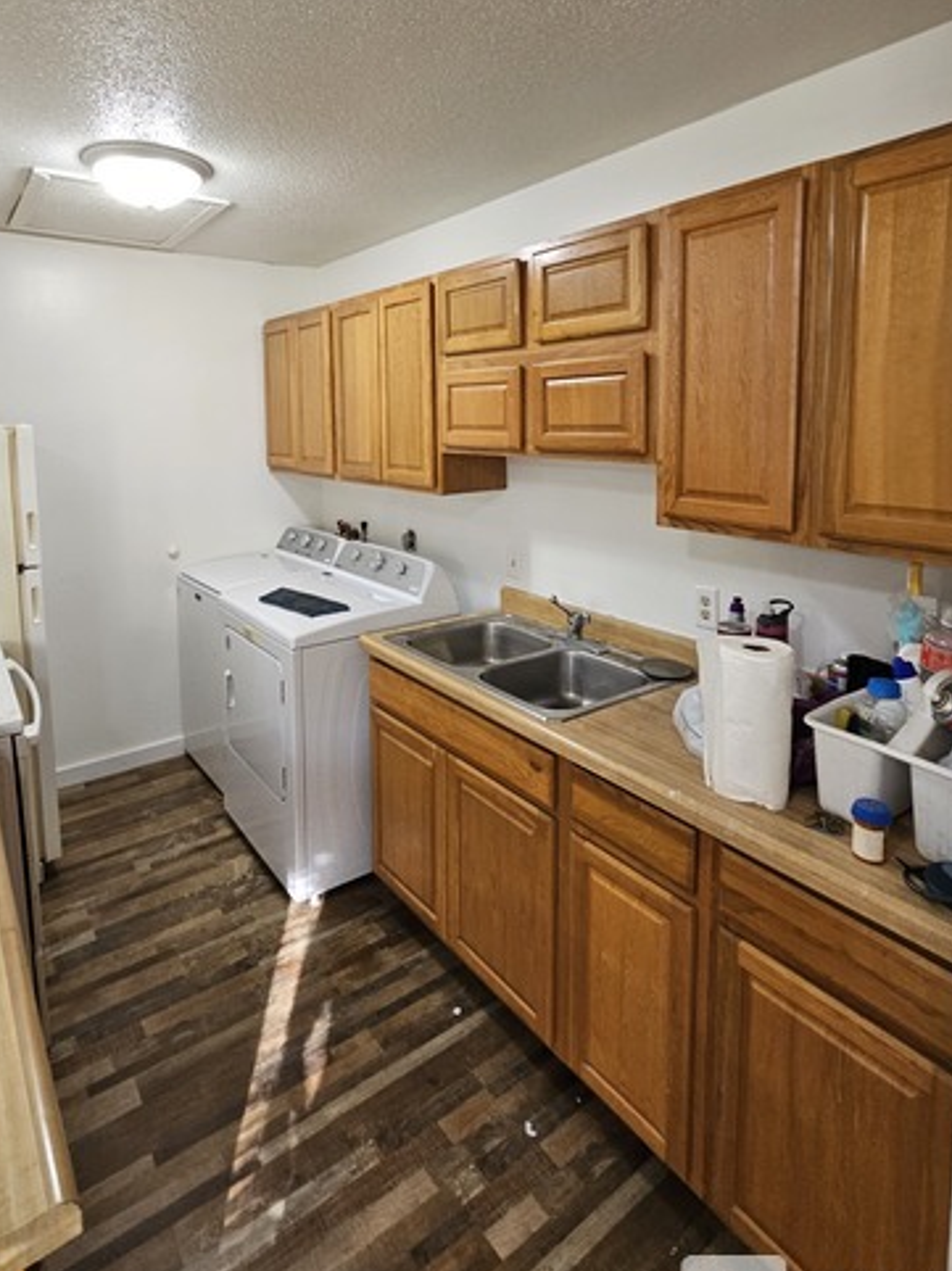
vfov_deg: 86.2
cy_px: 481
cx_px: 448
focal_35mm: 18
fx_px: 661
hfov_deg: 71.5
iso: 200
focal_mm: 2.2
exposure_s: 1/60
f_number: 2.2
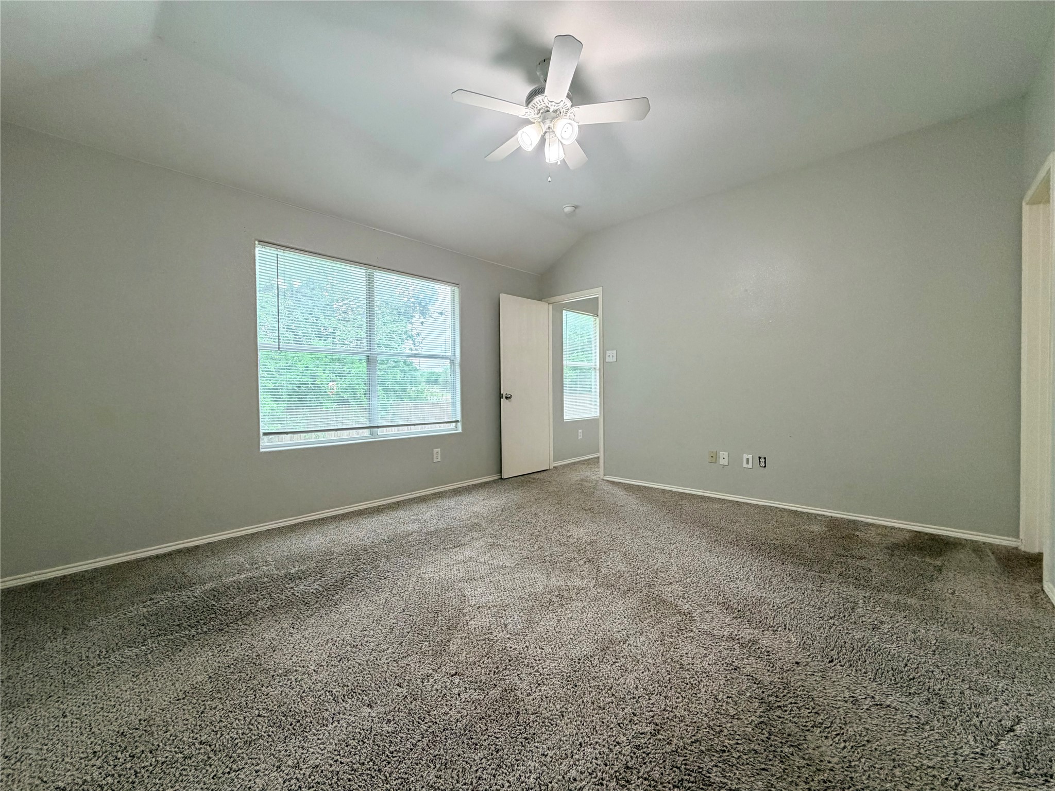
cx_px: 528
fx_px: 427
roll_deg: +0.9
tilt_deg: -0.5
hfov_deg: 102.1
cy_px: 396
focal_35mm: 14
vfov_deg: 85.7
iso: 250
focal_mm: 2.22
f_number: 2.2
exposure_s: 1/120
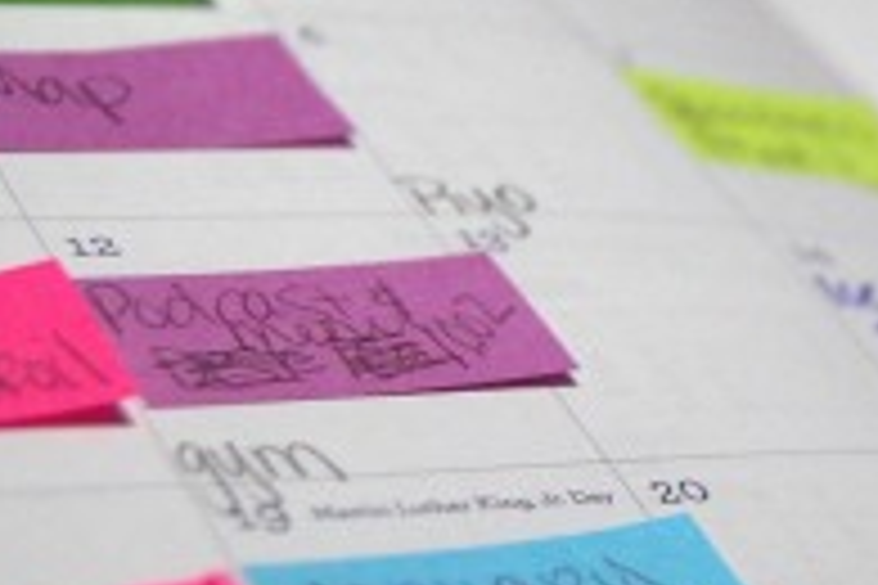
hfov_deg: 15.3
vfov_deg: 10.5
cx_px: 986
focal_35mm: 130
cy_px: 220
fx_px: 3170
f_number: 4
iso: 800
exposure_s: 1/640
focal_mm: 26
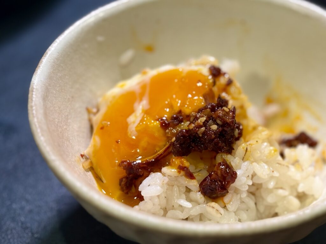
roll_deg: -2.0
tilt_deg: -44.4
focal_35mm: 52
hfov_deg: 36.8
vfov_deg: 28.0
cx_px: 163
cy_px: 122
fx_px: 490
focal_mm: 5.96
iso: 32
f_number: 1.6
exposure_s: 1/50
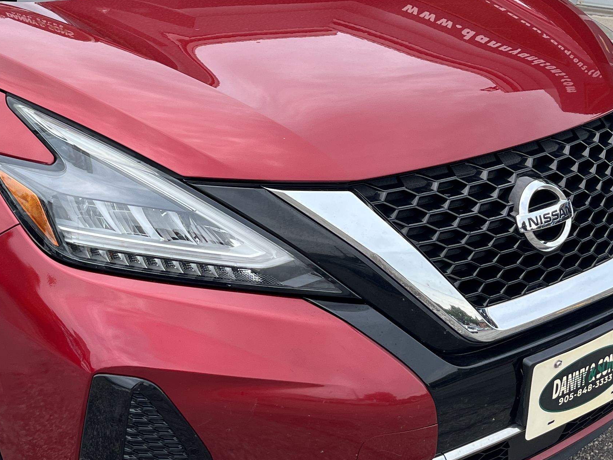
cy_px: 121
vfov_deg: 23.4
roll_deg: +0.9
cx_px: 158
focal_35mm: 62
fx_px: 1098
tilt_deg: -13.4
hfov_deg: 30.7
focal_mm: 5.1
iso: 50
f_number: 1.6
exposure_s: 1/1199
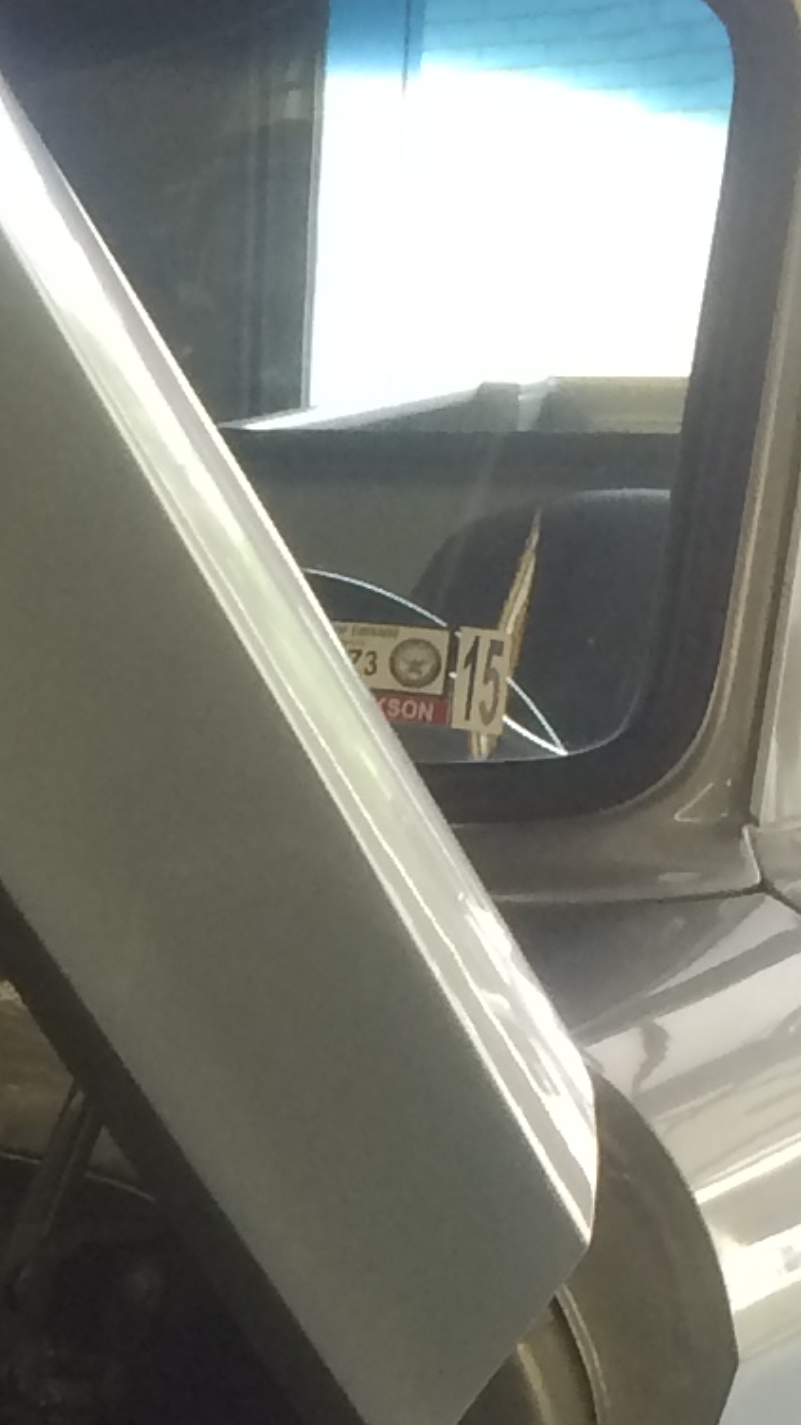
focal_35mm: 137
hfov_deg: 8.6
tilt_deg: -18.3
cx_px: -540
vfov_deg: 14.9
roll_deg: +1.7
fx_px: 5178
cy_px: 1883
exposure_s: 1/30
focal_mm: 4.15
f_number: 2.2
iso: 80
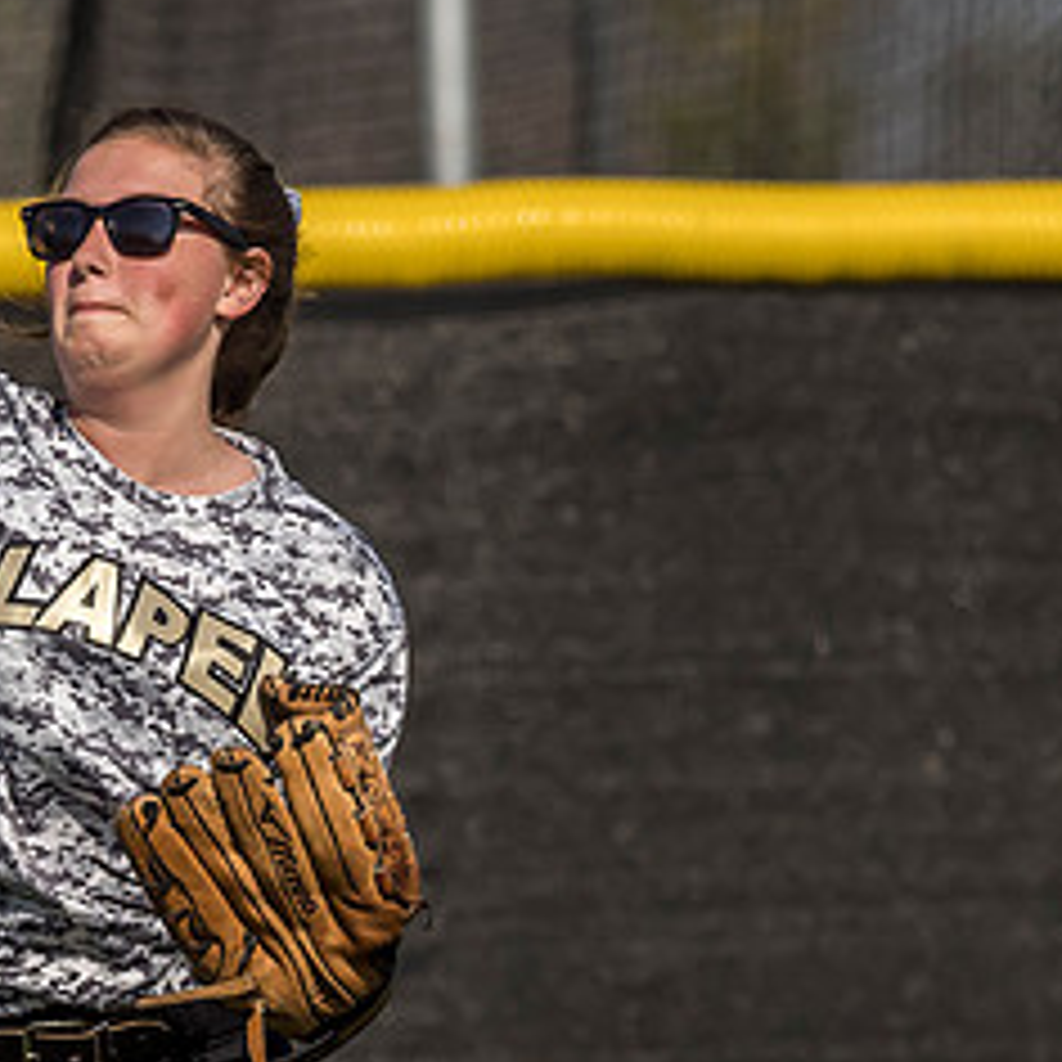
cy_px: 418
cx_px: 125
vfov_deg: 1.0
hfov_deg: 1.0
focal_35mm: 1758
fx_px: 61020
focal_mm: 300
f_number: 6.3
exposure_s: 1/2000
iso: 400
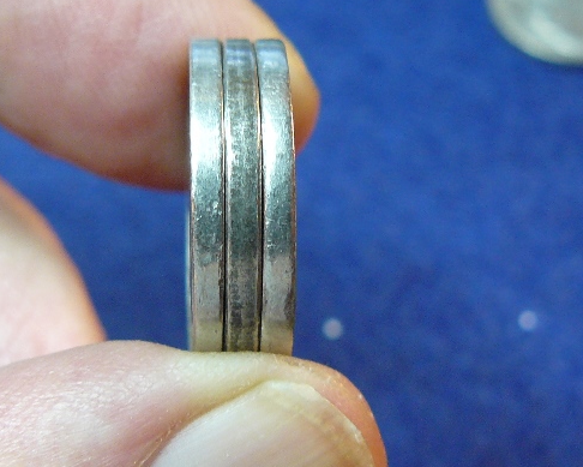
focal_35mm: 72
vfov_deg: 21.3
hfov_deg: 26.4
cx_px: 247
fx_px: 1243
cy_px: 200
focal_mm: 6.2
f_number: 2.8
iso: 200
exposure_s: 1/15
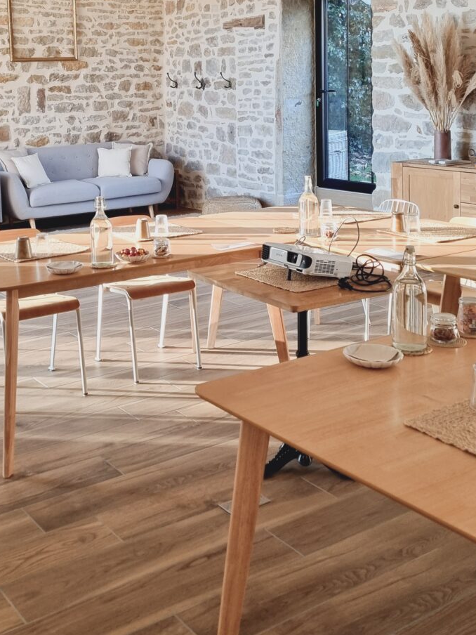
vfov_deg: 39.9
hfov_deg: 31.4
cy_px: 145
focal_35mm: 46
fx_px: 843
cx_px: 177
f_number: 1.8
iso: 200
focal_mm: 5.4
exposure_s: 1/100
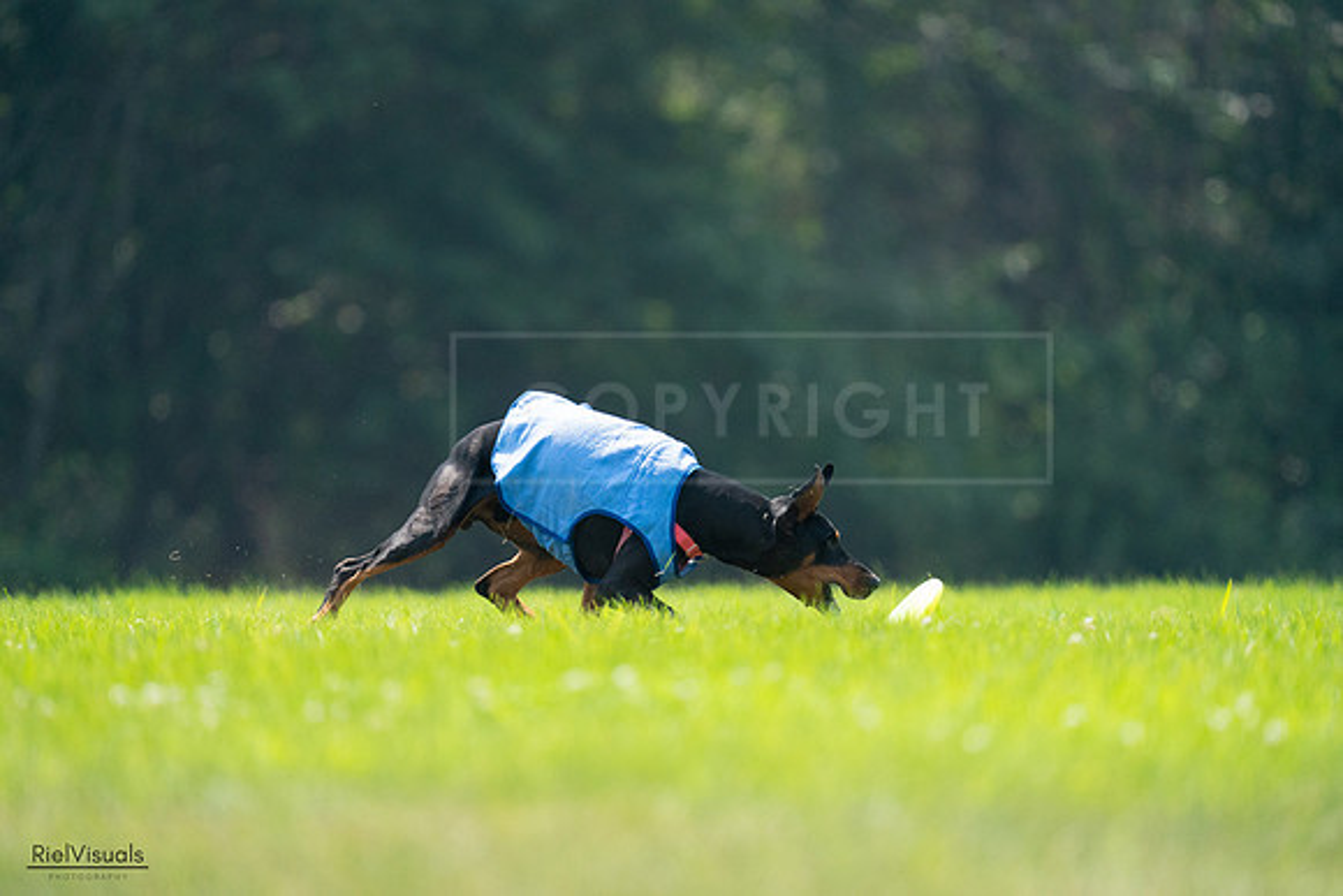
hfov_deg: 3.4
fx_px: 22388
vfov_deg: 2.3
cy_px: 448
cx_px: 672
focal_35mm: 600
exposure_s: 1/4000
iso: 3200
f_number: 6.3
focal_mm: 600
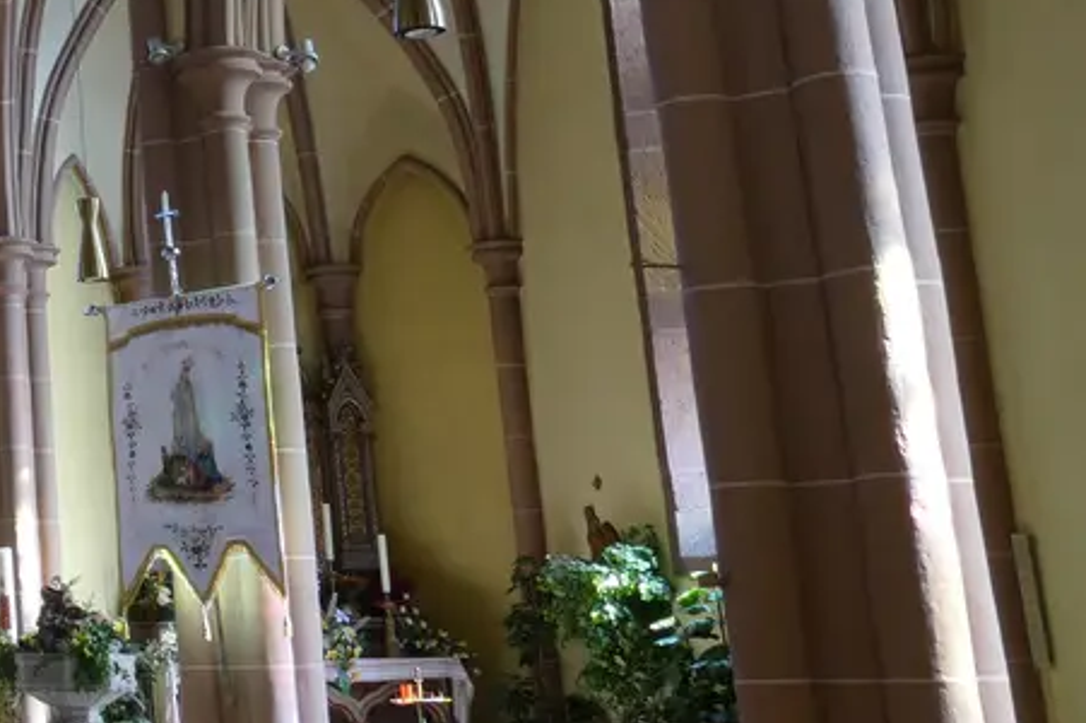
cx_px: -448
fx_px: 2140
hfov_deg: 23.8
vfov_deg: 18.9
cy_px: 114
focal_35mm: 71
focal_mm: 9.12
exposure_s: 4
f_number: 8
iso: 125
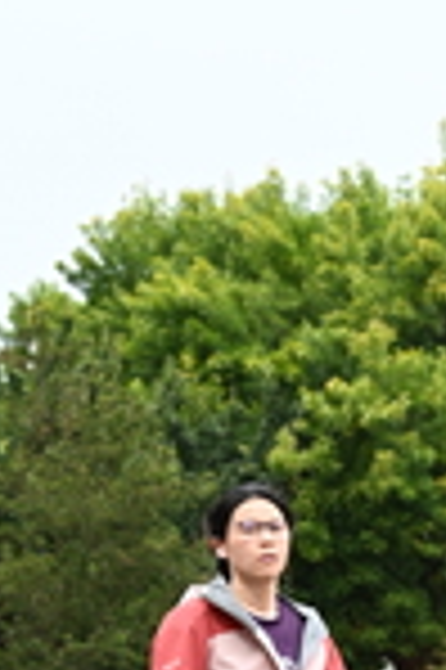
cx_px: 187
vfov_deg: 10.7
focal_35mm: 192
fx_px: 3576
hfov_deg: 7.1
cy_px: 603
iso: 1600
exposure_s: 1/800
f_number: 4
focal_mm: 52
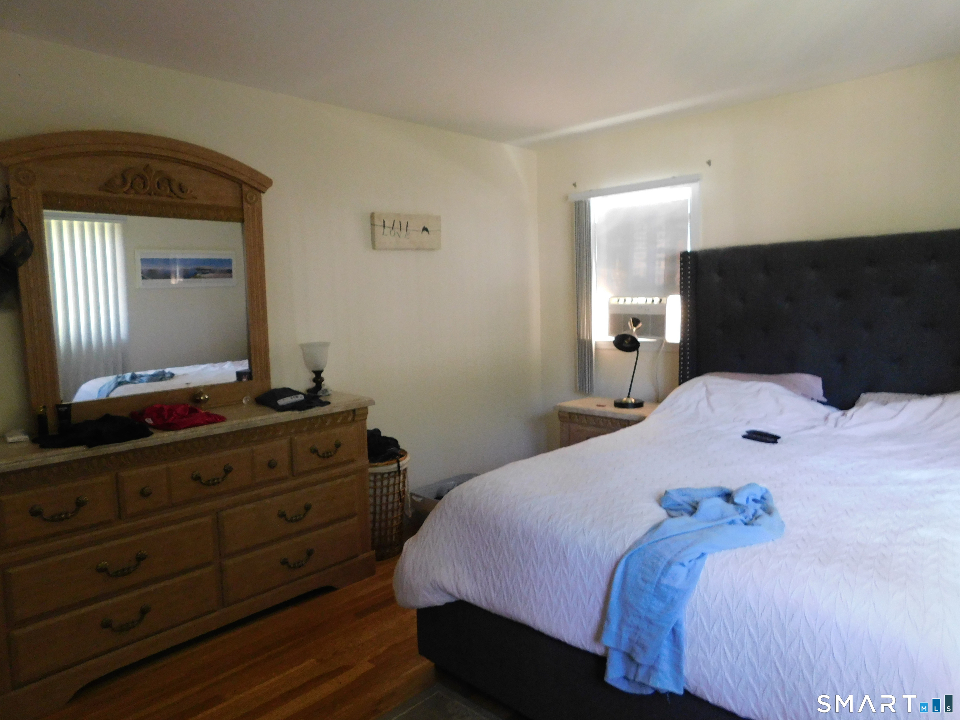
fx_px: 638
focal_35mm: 23
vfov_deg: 58.9
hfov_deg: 73.9
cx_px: 480
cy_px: 360
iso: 400
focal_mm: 4
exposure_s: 1/13
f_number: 3
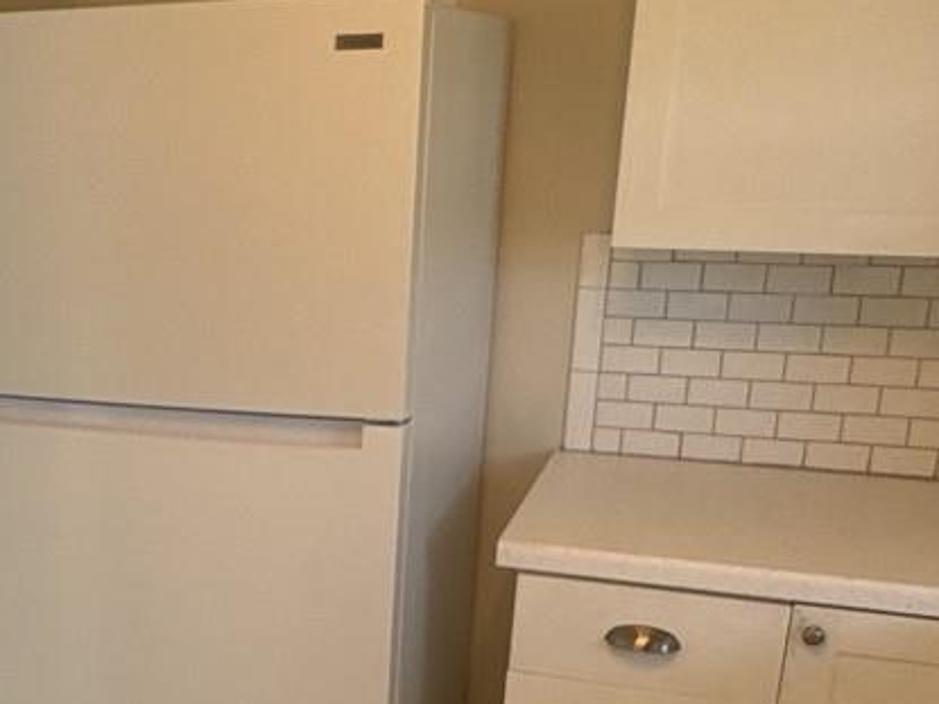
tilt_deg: -19.2
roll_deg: -0.1
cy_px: 591
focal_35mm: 54
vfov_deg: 26.4
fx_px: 1464
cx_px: 54
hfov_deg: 33.3
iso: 64
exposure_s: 1/99
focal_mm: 2.22
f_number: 2.2
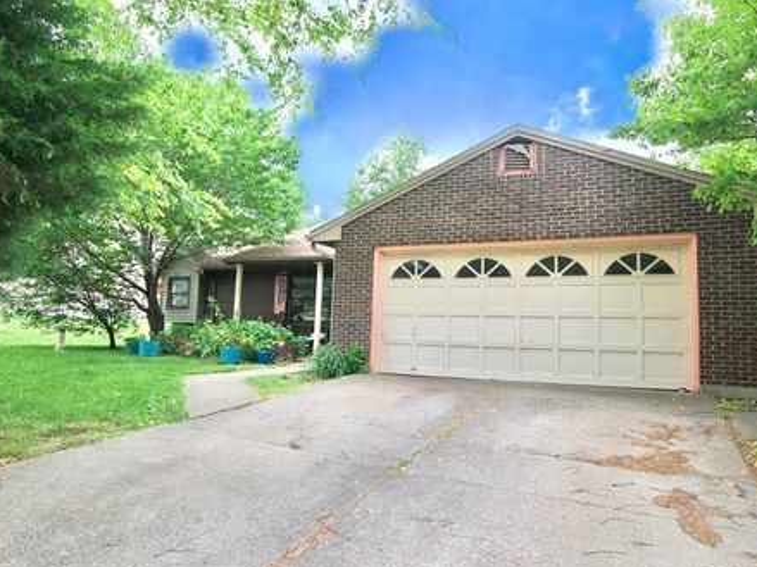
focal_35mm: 23
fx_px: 503
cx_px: 414
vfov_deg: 58.9
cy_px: 285
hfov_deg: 73.8
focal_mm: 14
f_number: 5
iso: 1000
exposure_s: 1/160
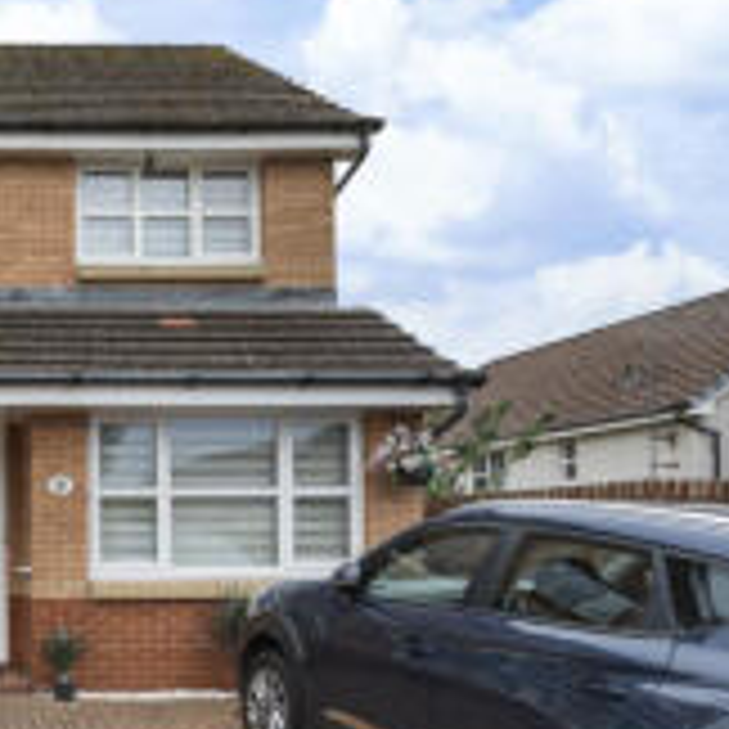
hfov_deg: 35.4
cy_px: 538
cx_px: -86
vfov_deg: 40.8
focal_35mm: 40
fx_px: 953
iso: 400
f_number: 7.1
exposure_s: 1/4000
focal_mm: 16
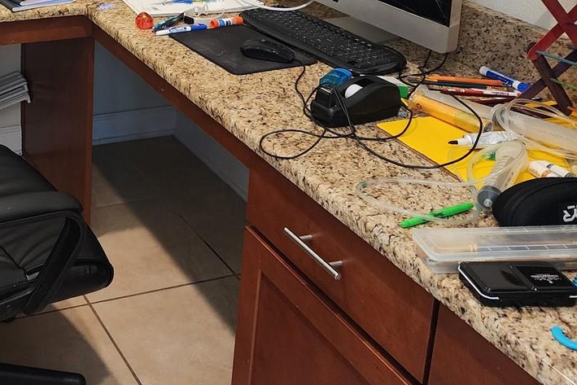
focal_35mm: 54
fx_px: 866
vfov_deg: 23.9
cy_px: -6
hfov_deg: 33.7
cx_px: 2
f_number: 1.8
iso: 500
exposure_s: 1/120
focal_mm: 6.4
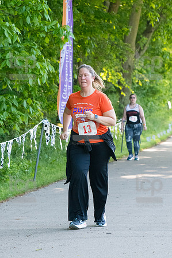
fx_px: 1314
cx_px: 86
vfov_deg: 11.2
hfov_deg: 7.5
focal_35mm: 183
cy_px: 129
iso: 3200
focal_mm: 122
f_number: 5.6
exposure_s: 1/1250
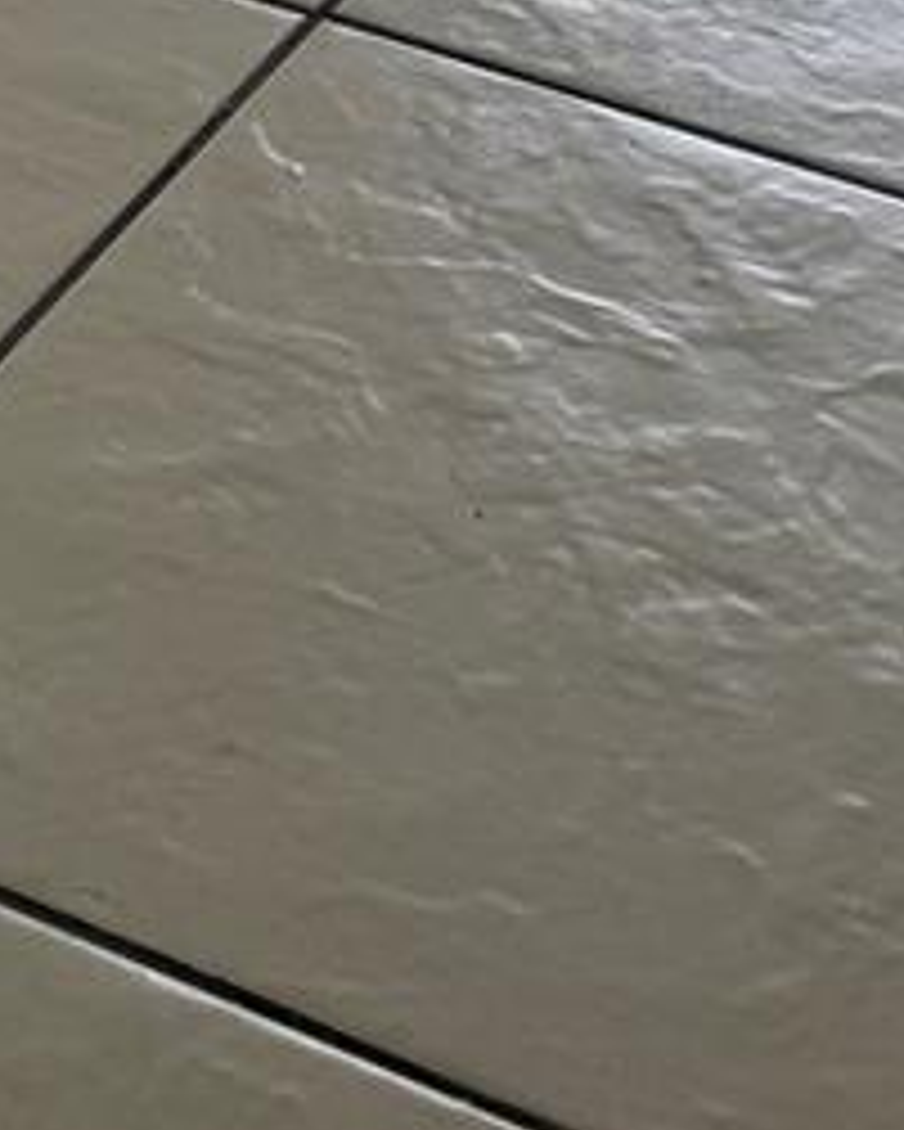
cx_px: 135
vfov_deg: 14.7
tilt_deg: -14.4
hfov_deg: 13.7
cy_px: -995
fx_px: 3743
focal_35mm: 112
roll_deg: -2.9
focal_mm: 6.76
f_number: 1.78
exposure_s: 1/120
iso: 80
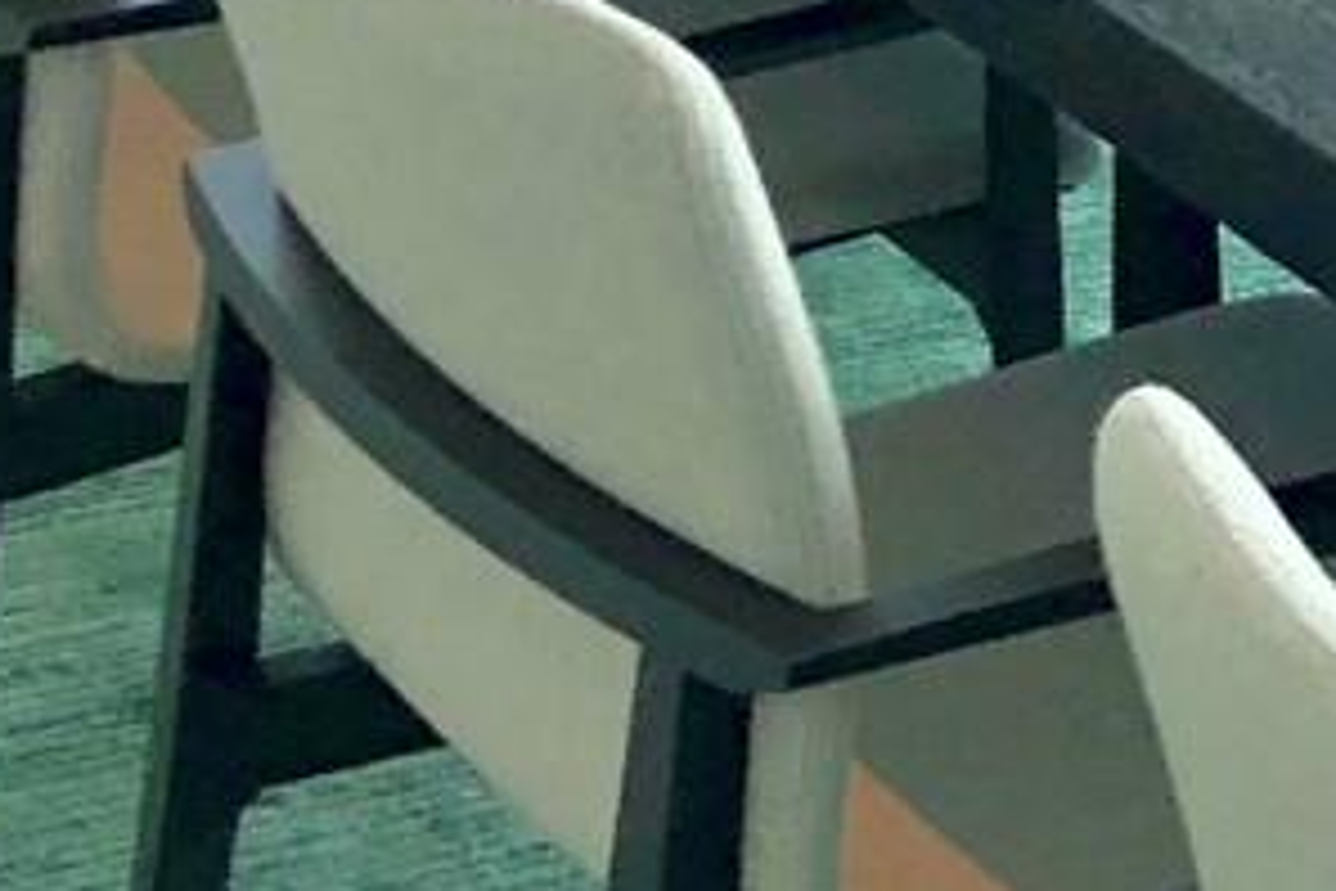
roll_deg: -3.4
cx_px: 2744
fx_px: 5826
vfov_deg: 8.5
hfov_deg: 11.6
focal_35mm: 157
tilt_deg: -12.7
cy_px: -500
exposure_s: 1/428
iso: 20
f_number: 1.8
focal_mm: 4
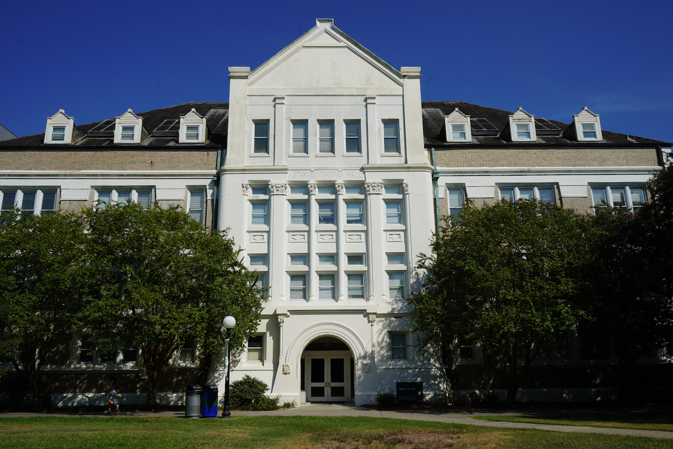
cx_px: 336
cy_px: 224
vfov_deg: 46.4
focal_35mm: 28
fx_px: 524
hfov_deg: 65.5
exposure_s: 1/320
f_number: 10
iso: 100
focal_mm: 28
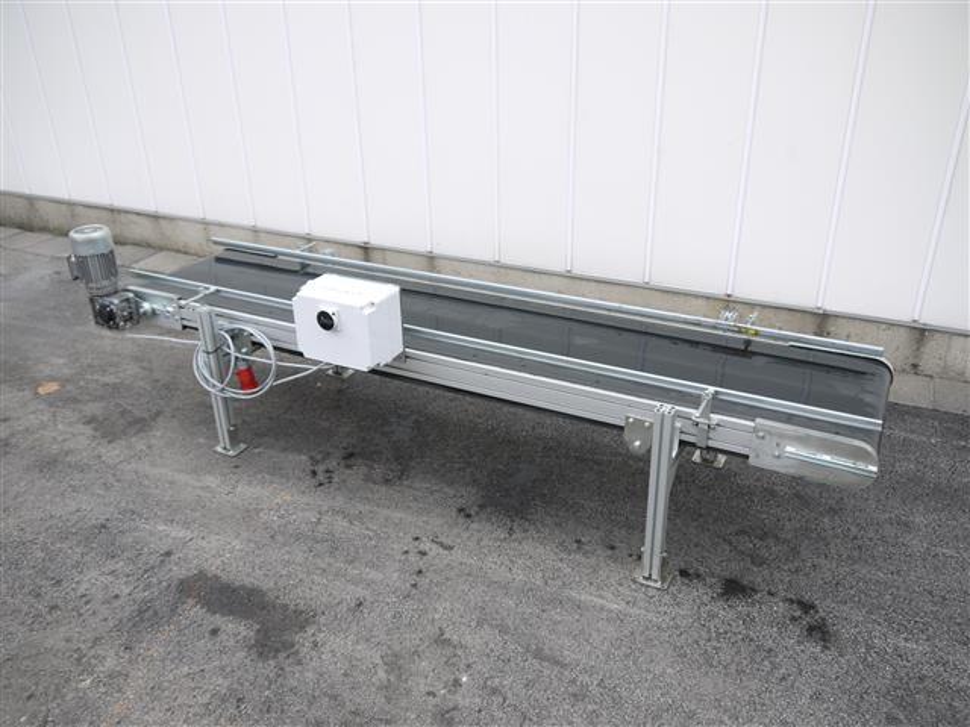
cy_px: 364
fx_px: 841
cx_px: 485
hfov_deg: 60.0
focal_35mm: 30
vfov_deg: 46.8
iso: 100
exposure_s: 1/125
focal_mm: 15
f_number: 4
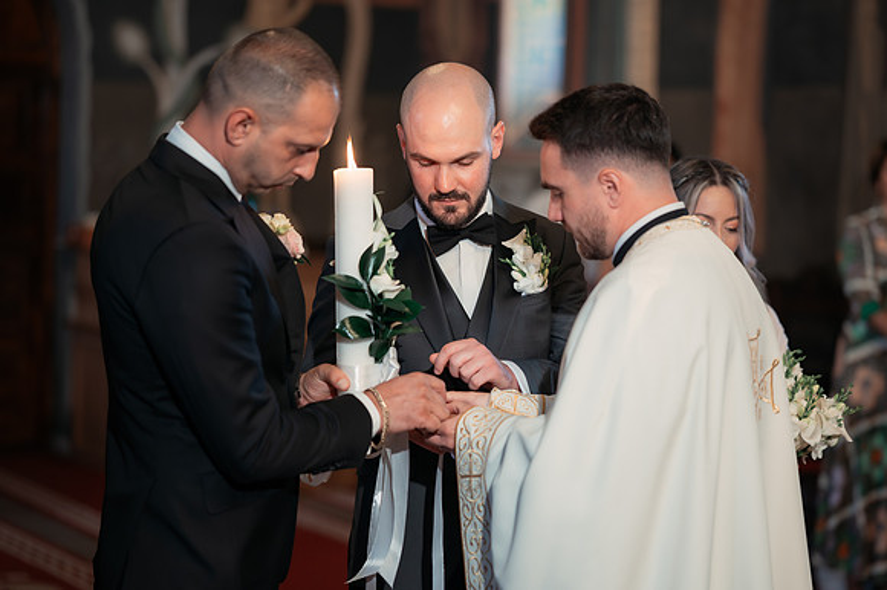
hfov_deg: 22.1
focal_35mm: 92
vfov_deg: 14.8
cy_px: 320
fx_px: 2271
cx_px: 477
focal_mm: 85
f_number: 1.8
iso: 1600
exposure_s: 1/200
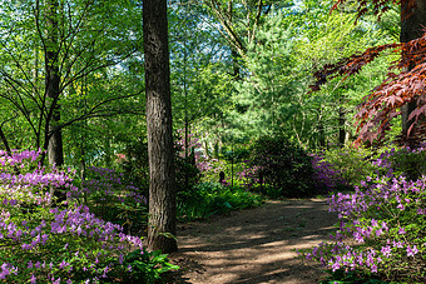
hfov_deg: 47.4
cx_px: 217
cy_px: 176
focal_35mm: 41
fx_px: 485
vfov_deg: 32.5
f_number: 8
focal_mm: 24
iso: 450
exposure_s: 1/160
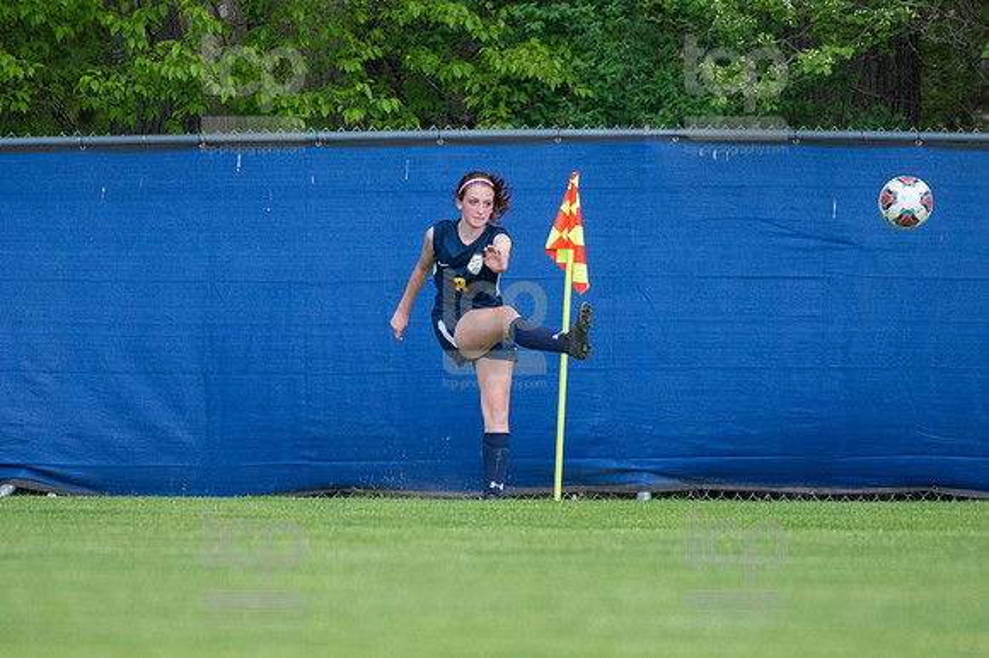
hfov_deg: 2.9
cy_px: 329
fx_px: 19768
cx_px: 494
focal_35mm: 720
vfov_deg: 1.9
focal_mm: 480
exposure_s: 1/2000
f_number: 5.6
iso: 2000
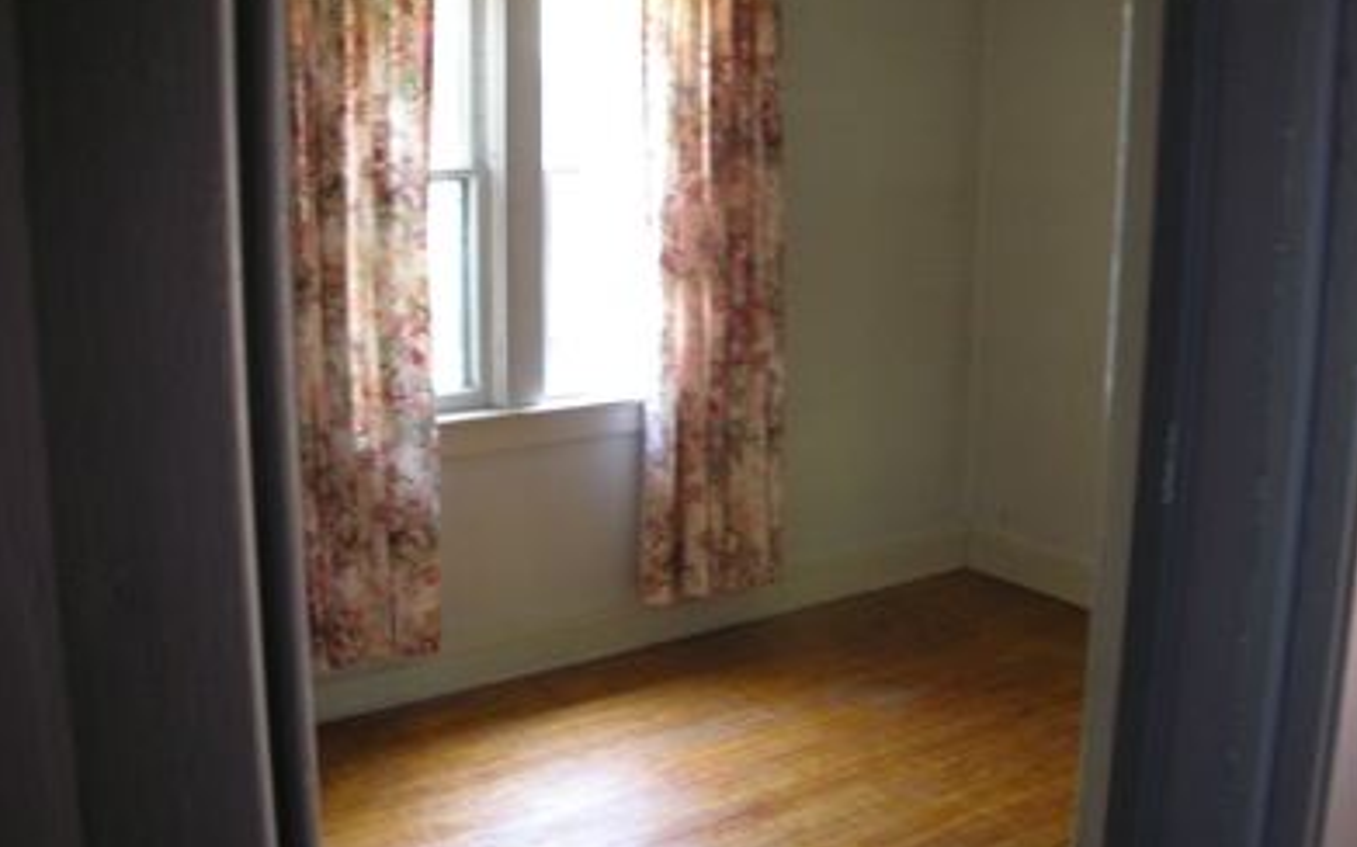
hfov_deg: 51.6
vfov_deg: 33.5
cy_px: 385
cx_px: 691
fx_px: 1405
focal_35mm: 38
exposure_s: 1/8.1
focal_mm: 5.8
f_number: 2.8
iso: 217
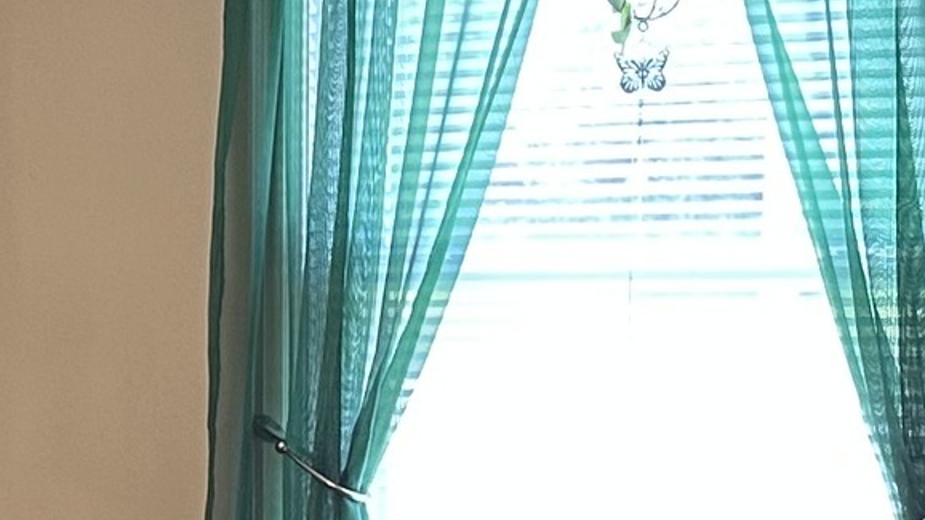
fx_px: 3409
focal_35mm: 139
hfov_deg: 15.2
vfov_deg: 8.6
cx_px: 11
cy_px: 597
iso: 160
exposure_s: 1/60
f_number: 1.78
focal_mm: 6.86
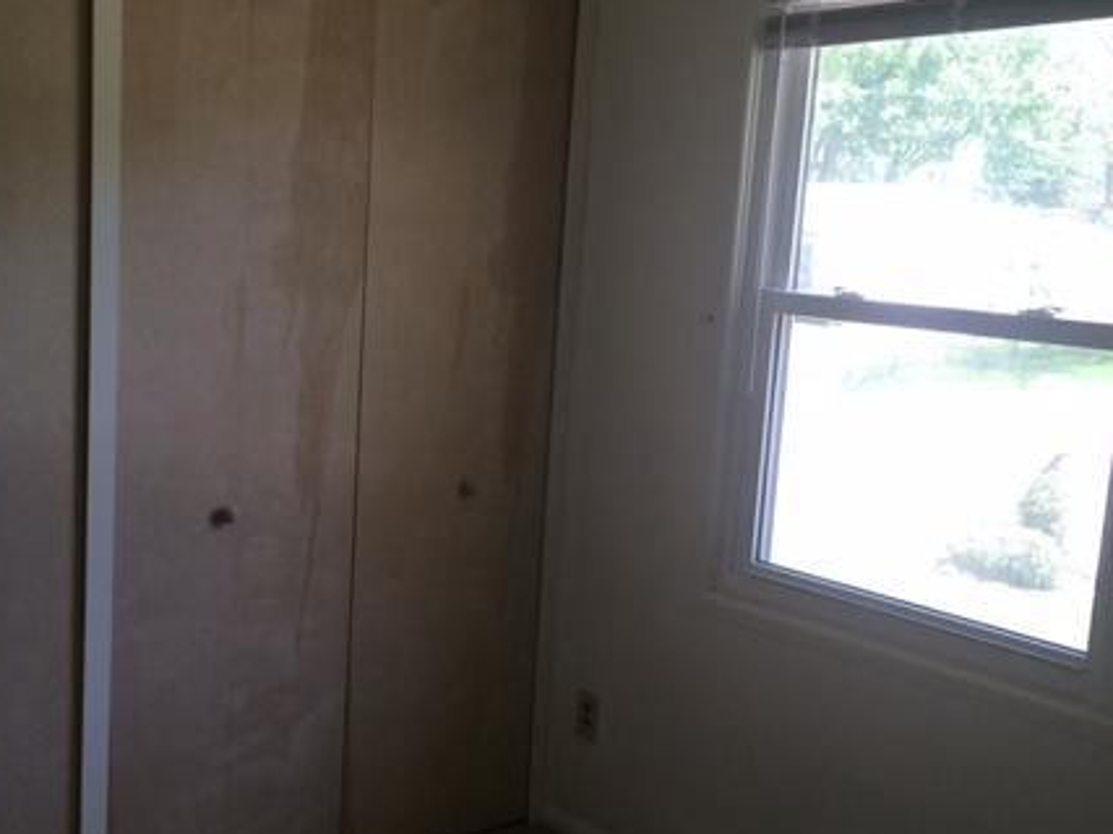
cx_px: 425
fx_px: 1446
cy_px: 433
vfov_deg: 32.2
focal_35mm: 45
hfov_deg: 41.8
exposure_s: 1/120
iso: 64
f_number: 2.2
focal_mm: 4.12
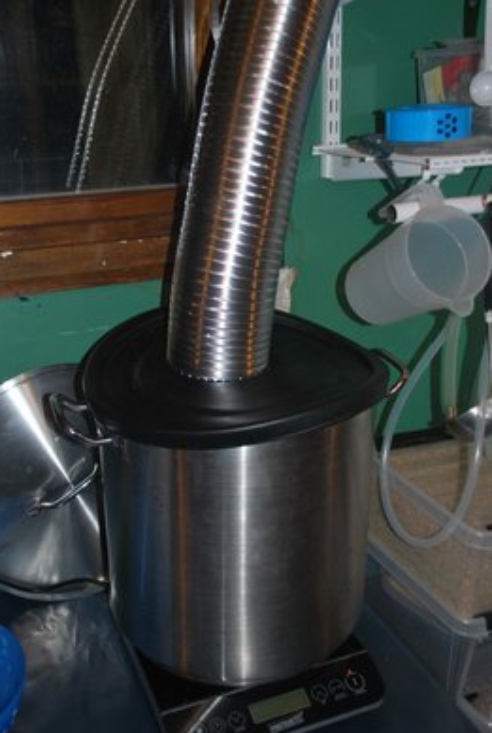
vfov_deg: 50.0
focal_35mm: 39
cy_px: 360
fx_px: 786
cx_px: 243
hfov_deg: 34.8
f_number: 4
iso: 200
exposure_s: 1/60
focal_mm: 25
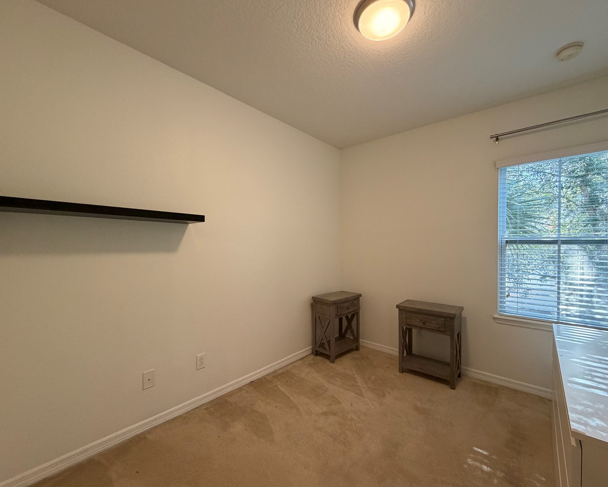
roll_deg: -0.1
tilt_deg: -0.4
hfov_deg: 96.8
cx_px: 309
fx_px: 270
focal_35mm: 15
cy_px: 249
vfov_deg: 84.0
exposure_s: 1/120
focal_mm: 2.22
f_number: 2.2
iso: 250
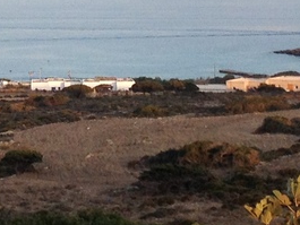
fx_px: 1829
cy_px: -60
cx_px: 8
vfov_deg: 7.0
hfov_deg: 9.3
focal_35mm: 211
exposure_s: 1/421
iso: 50
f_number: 2.4
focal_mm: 4.28
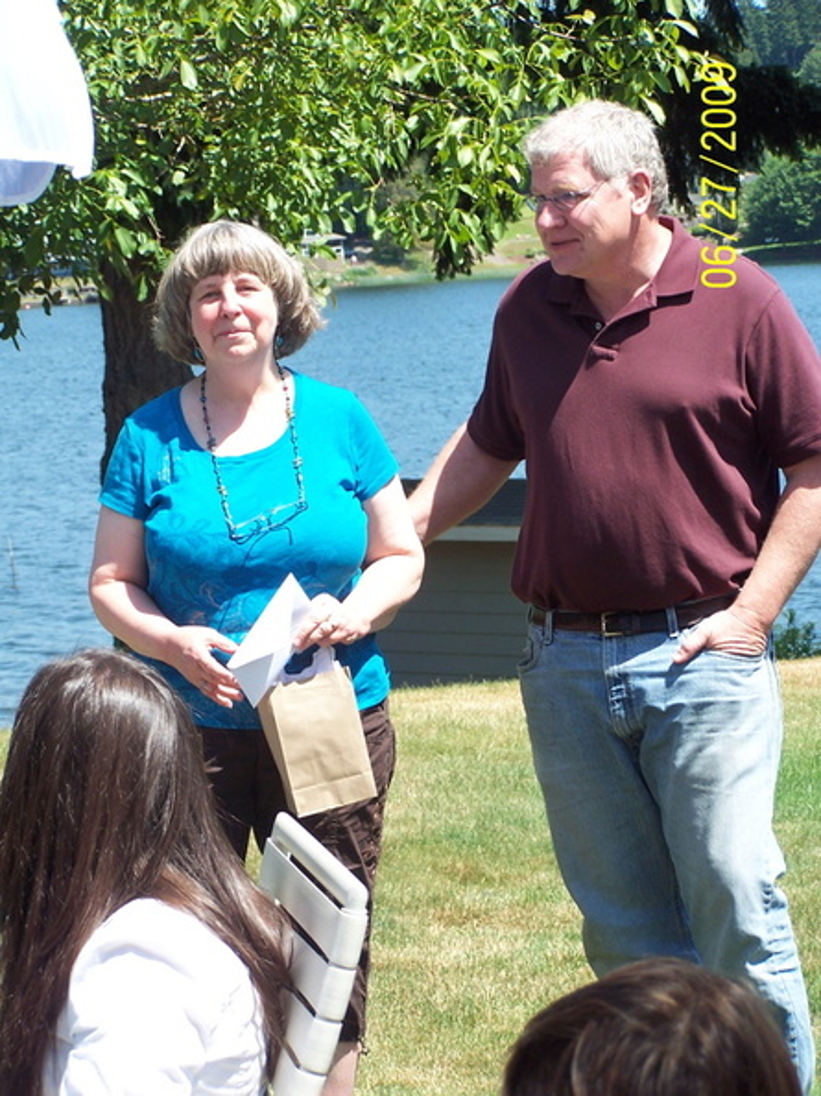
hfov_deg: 12.7
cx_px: 410
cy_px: 548
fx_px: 3703
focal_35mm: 117
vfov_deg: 16.8
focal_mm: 19.4
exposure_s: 1/350
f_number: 3.2
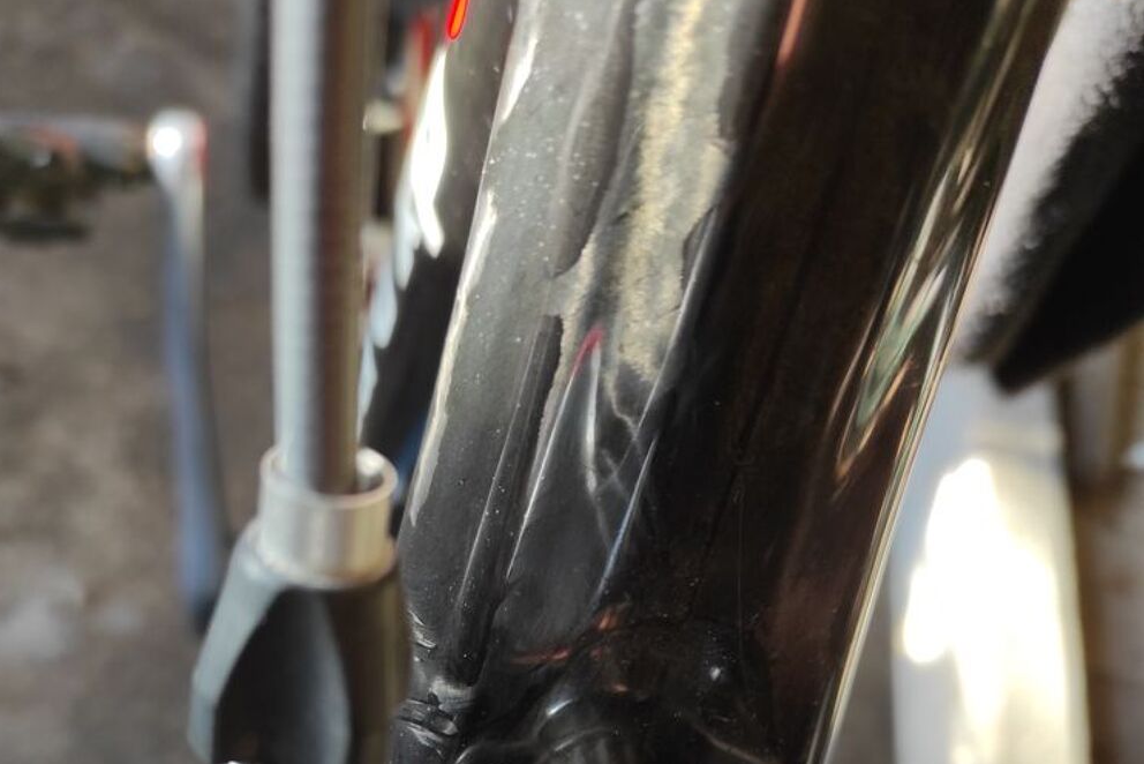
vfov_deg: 35.0
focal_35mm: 35
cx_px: 570
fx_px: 1112
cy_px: 730
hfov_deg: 54.4
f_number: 1.89
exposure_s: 1/100
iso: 120
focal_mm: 5.43
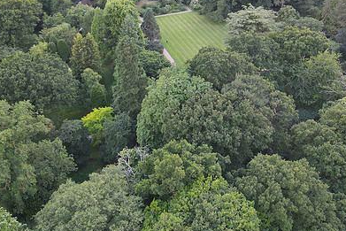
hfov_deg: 51.8
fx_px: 356
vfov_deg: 35.0
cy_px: 53
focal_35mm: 37
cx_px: 187
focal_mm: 4.5
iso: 110
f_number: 2.8
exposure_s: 1/15
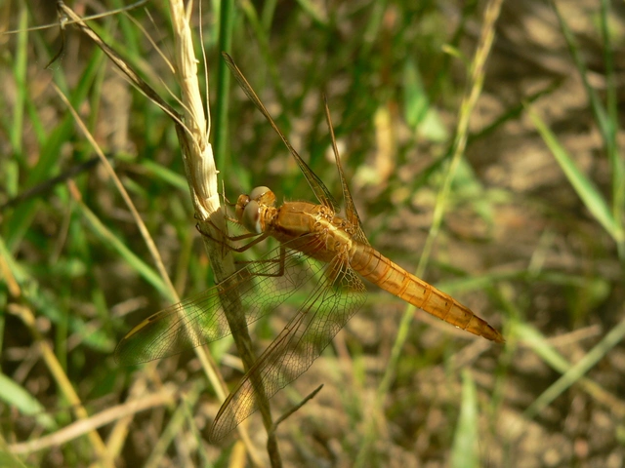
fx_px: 1806
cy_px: 234
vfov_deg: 14.8
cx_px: 312
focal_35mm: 100
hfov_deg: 19.6
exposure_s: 1/400
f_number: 4
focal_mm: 16.6
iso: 80
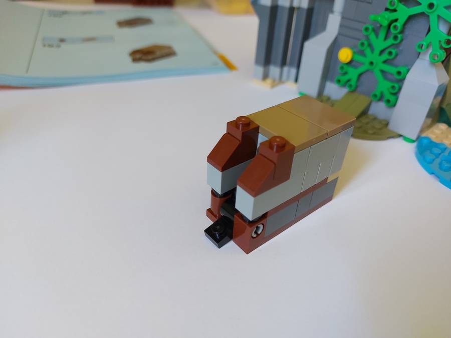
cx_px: 226
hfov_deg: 71.6
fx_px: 313
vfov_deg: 56.8
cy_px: 169
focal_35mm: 24
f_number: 1.8
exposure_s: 1/60
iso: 250
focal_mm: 5.23
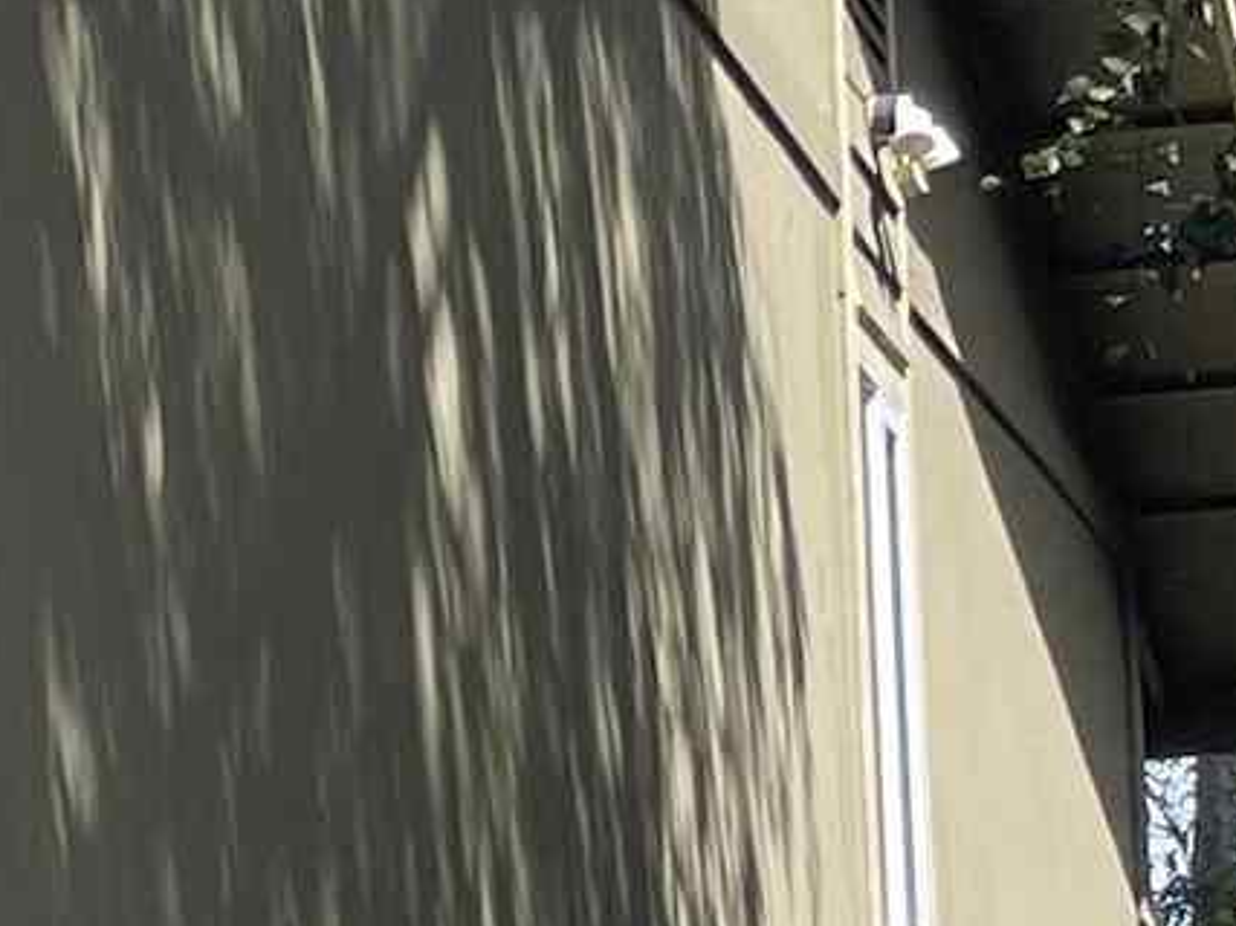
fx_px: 6425
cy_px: 822
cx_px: -573
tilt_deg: +8.8
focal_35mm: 180
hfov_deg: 10.6
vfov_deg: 8.2
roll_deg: -0.1
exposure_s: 1/1140
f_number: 1.6
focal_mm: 5.1
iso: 32
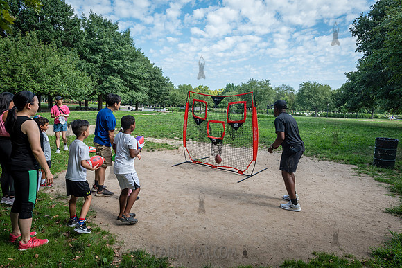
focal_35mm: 24
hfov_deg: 73.5
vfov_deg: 53.0
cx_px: 201
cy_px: 134
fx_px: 269
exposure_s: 1/400
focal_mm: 24
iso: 200
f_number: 5.6
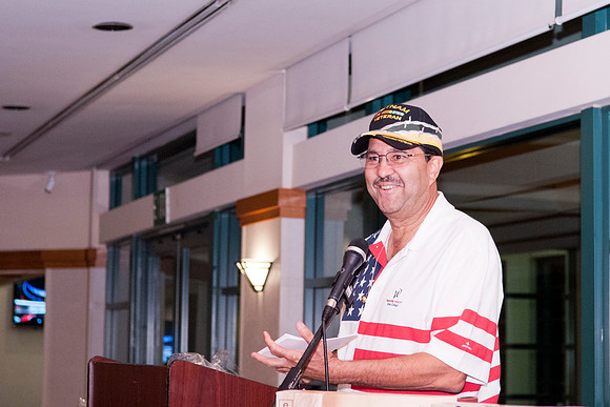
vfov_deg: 14.4
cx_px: 351
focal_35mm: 95
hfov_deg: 21.5
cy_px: 174
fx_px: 1608
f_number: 4.5
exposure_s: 1/100
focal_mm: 55
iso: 1250
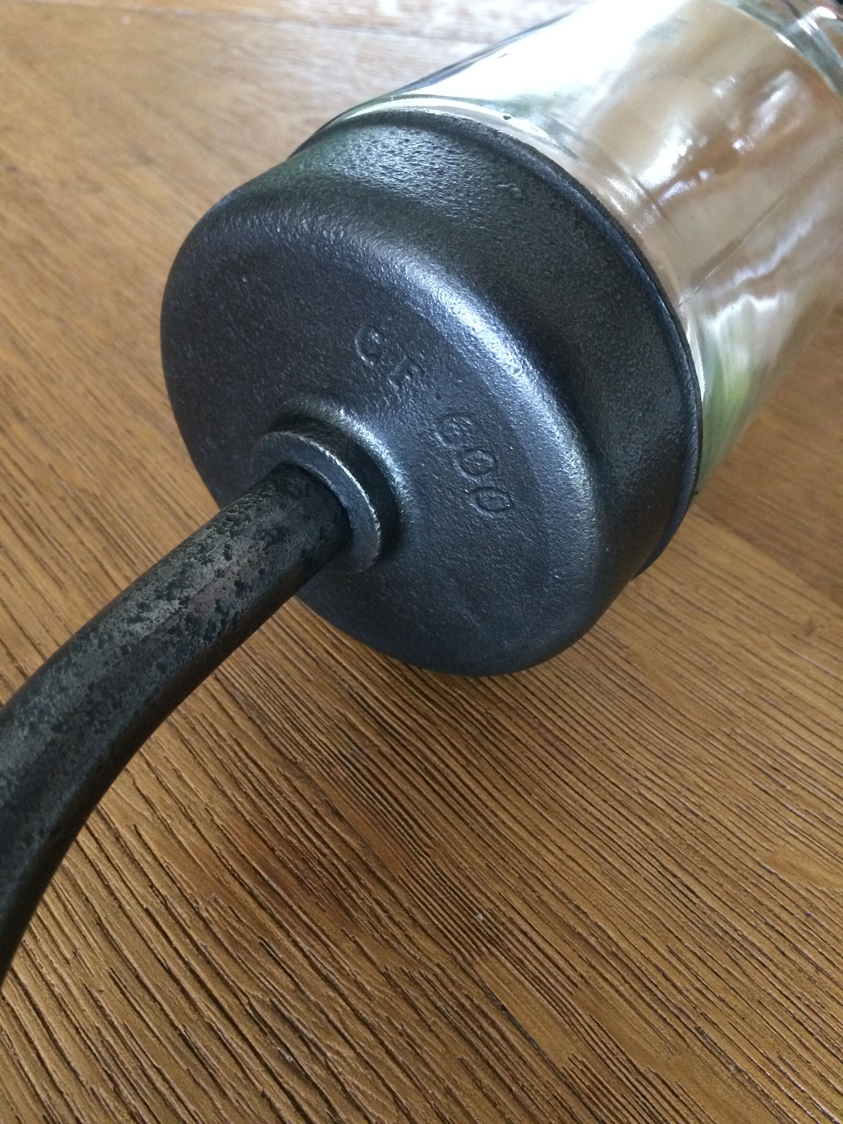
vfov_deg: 61.7
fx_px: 942
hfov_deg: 48.2
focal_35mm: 29
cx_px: 422
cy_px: 562
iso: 320
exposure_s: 1/17
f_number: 2.2
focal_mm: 4.15
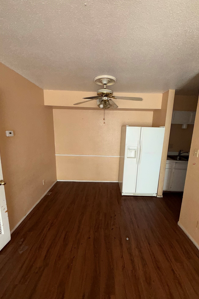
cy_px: 153
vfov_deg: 100.4
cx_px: 105
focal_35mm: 15
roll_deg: -0.5
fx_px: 124
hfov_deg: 77.3
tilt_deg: -11.3
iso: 125
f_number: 2.2
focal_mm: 2.22
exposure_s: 1/61
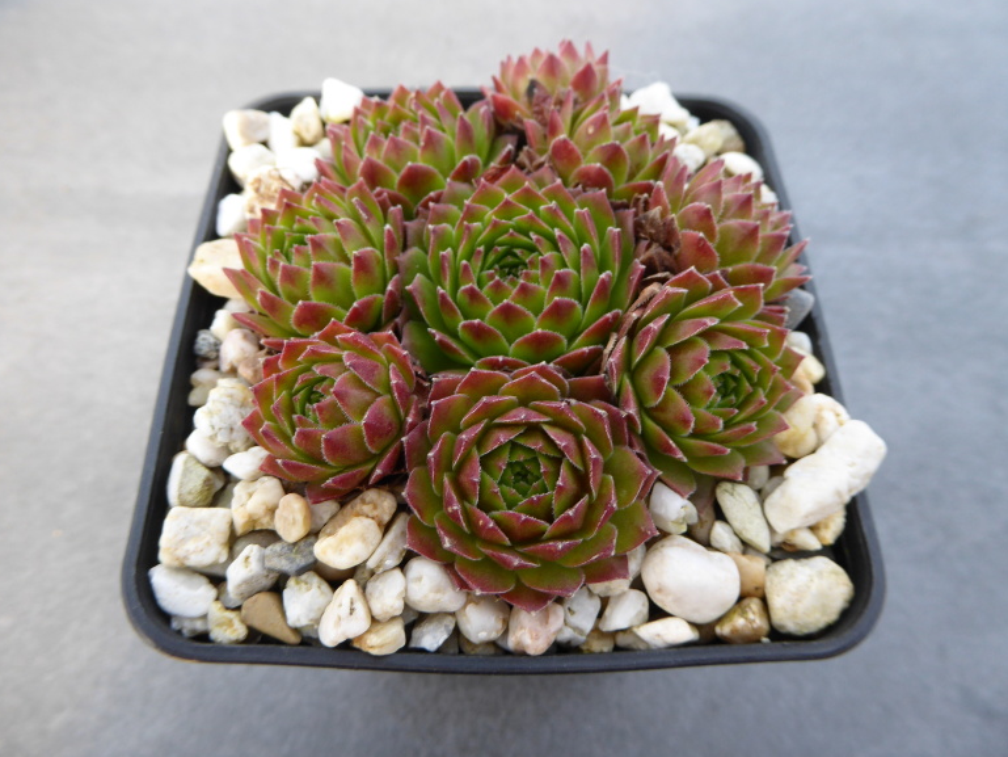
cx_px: 489
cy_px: 366
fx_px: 757
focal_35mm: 26
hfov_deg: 67.3
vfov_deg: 53.1
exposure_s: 1/60
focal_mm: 4.3
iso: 100
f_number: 3.3
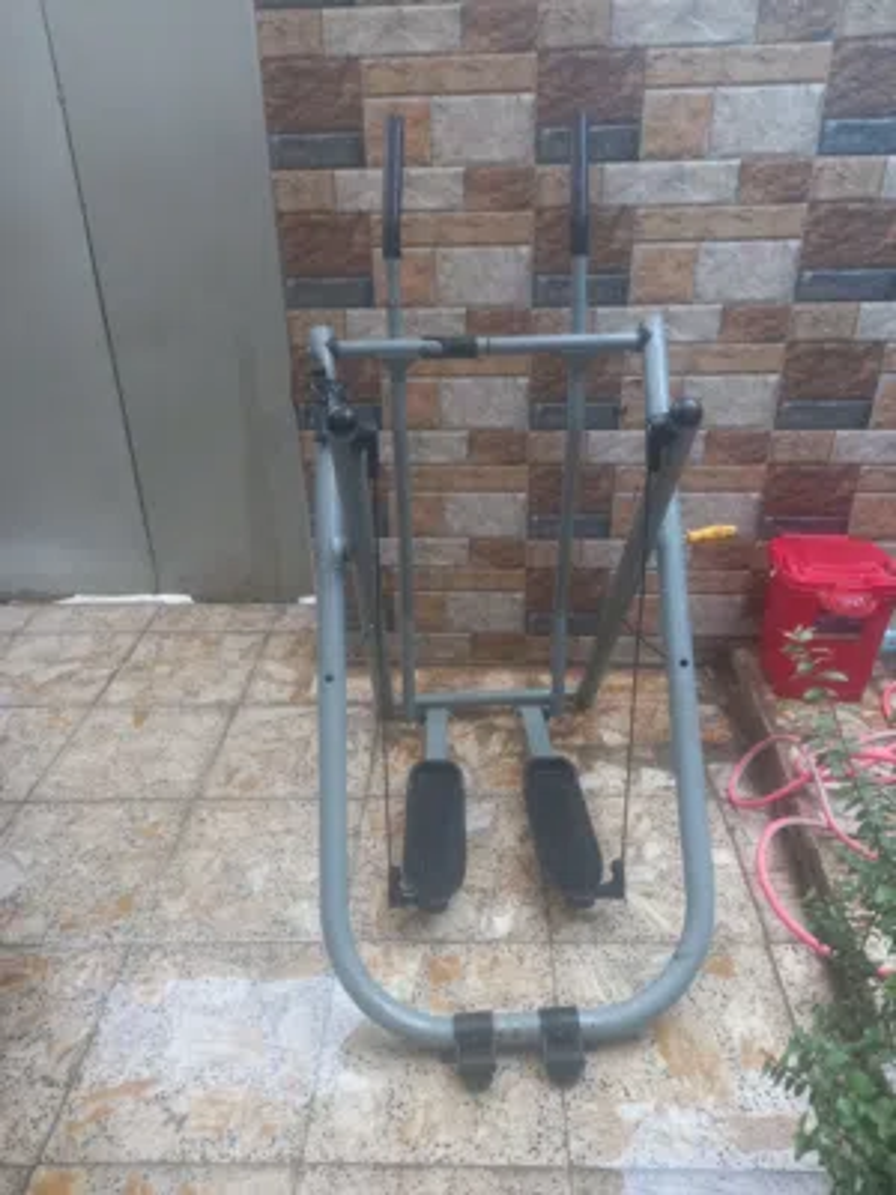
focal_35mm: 25
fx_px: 863
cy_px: 598
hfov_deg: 54.9
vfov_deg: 69.4
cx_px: 448
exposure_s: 1/60
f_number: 2
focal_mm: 4.6
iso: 125
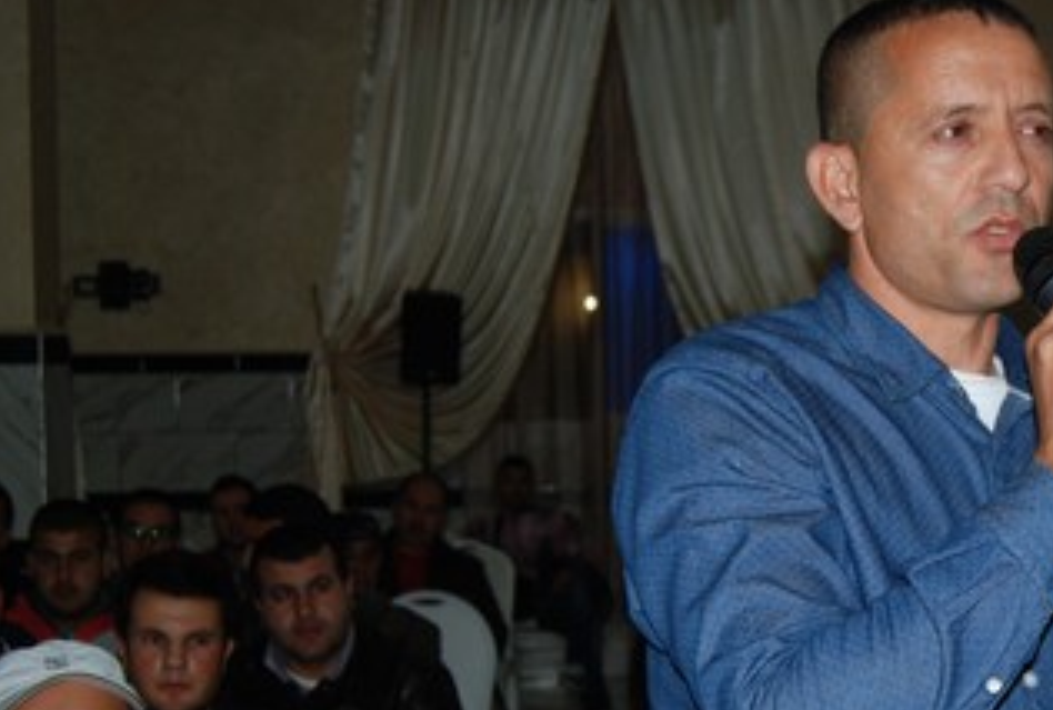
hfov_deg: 21.8
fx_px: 2671
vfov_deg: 15.1
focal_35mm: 91
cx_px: 926
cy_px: 527
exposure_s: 1/60
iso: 200
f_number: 4.2
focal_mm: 30
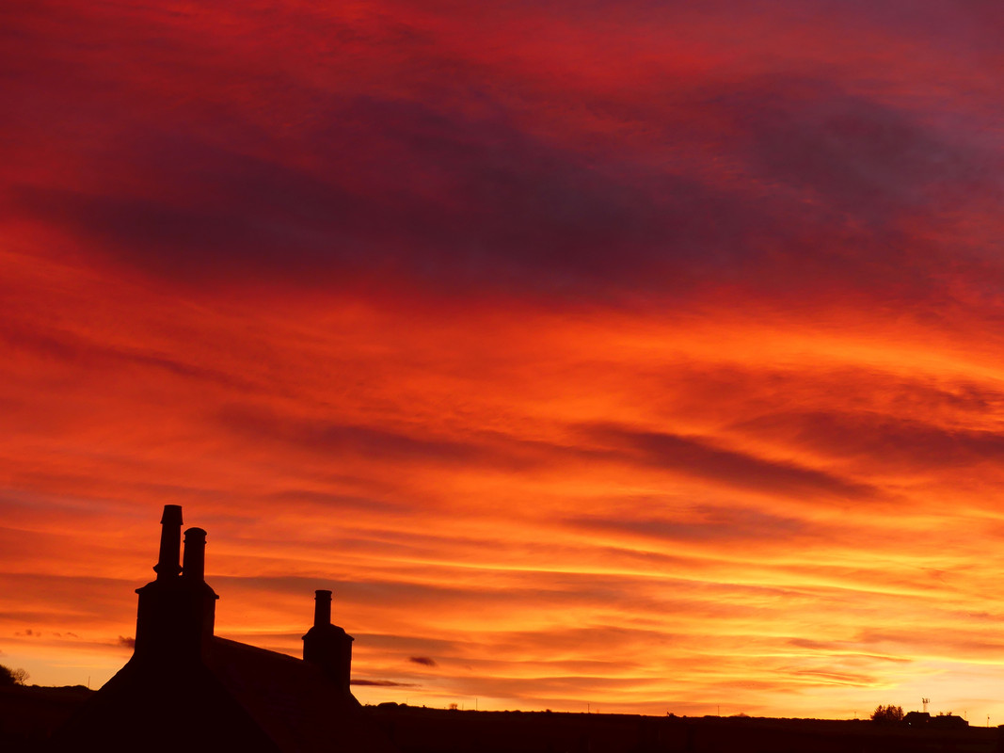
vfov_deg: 21.0
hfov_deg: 27.8
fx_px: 2030
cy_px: 376
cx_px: 502
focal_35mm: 70
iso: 100
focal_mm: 12.5
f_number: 2.8
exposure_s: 1/80
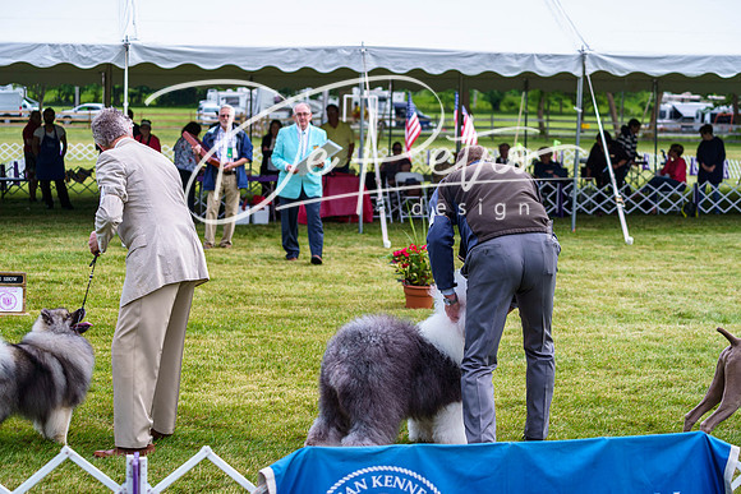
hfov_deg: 28.8
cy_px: 247
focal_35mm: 70
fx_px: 1441
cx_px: 370
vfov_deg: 19.5
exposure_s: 1/500
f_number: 4
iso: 200
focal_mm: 70
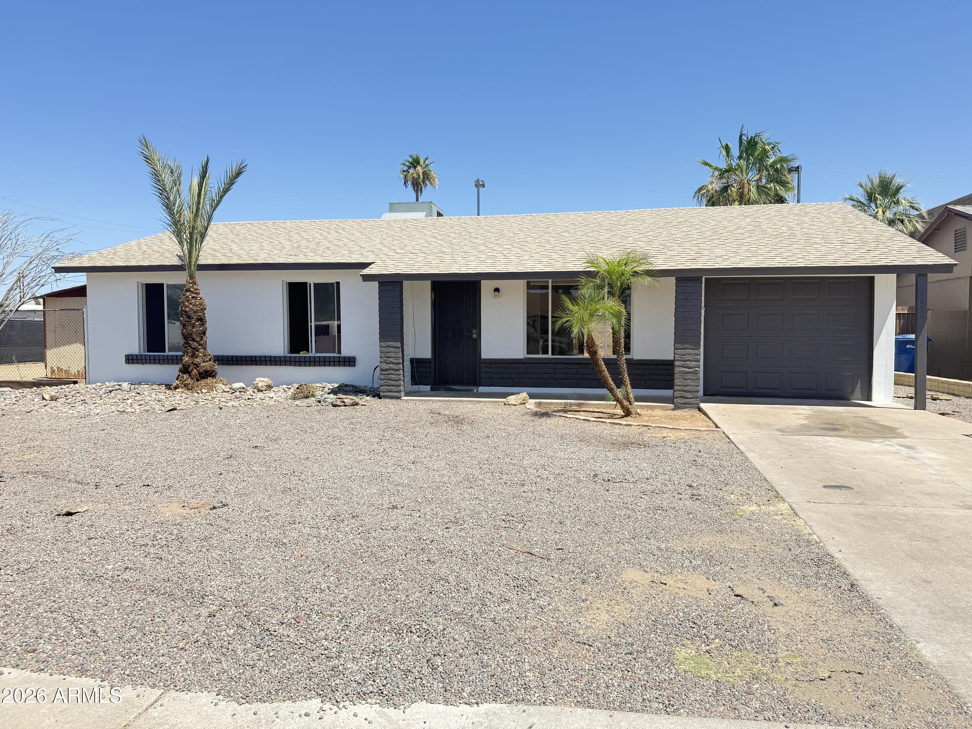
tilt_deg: -1.9
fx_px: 674
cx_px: 486
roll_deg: +0.1
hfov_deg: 71.6
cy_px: 364
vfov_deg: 56.8
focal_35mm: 24
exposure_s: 1/2611
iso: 80
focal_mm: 6.76
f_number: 1.78
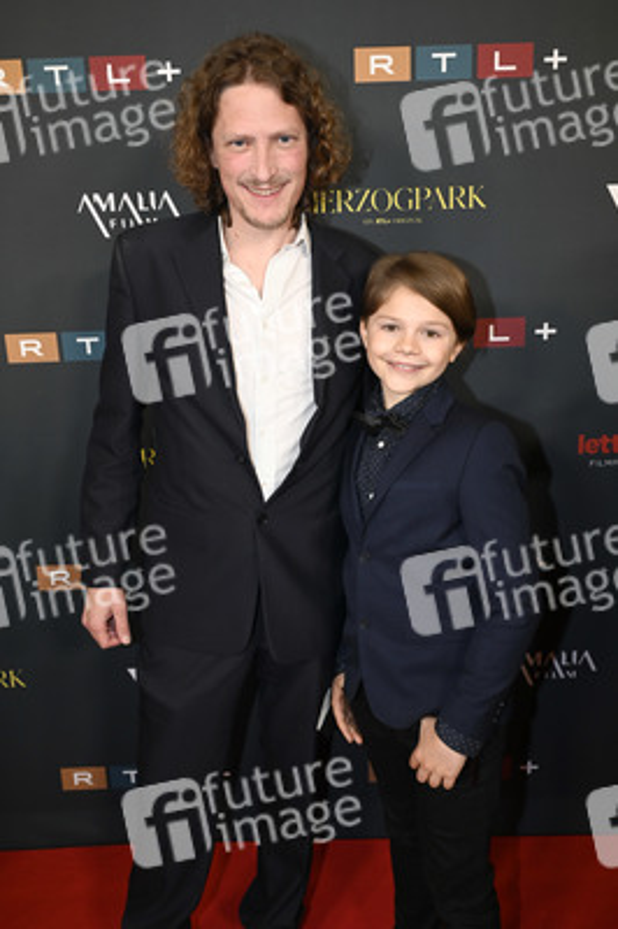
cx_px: 309
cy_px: 464
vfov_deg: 62.0
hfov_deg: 43.5
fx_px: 774
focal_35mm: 30
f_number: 6.3
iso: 1250
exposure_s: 1/160
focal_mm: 30
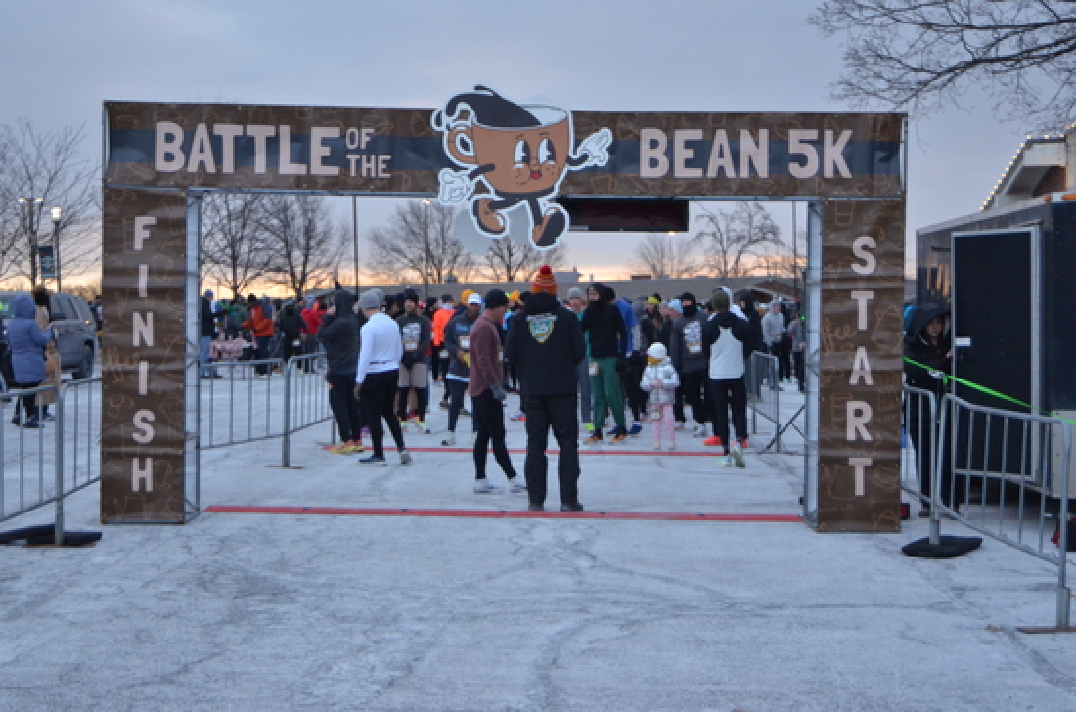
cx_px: 538
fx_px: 1566
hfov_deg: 37.9
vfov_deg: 25.6
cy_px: 356
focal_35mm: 52
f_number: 4
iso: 1250
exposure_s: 1/640
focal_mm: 35
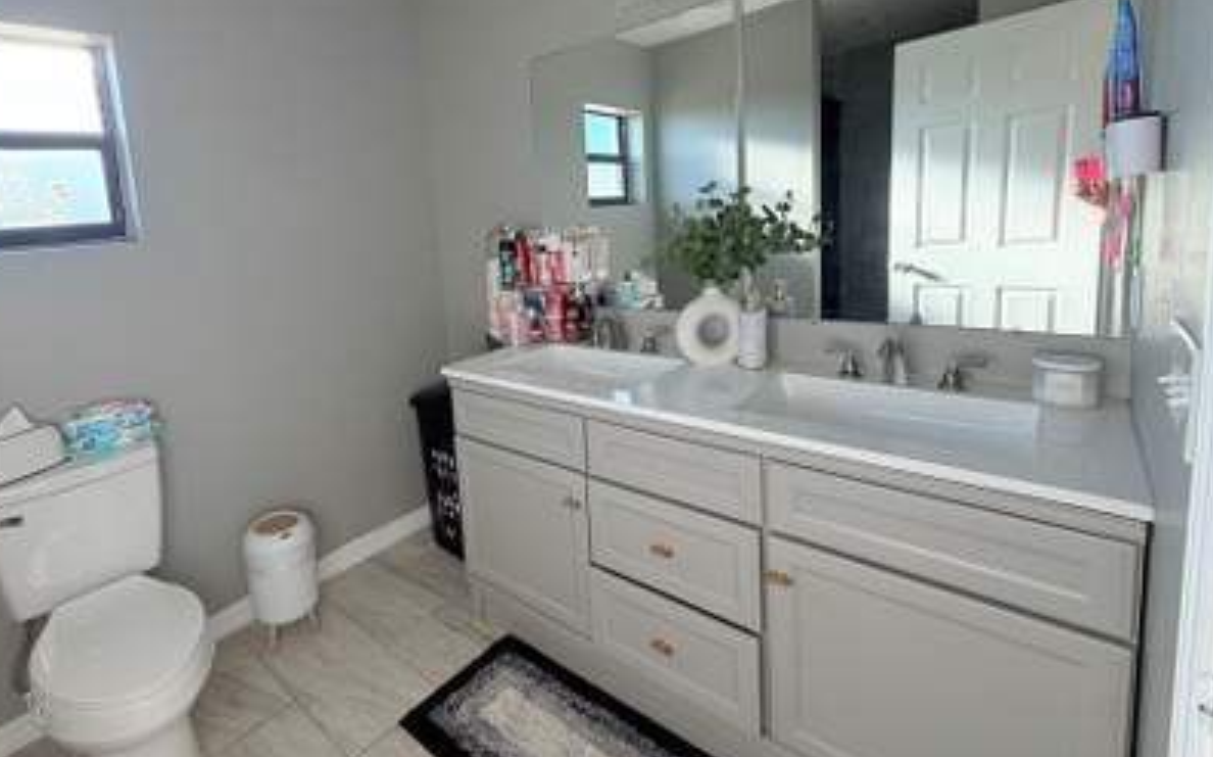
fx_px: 595
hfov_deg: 90.1
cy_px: 288
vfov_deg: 64.1
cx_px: 493
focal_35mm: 18
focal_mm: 2.22
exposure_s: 1/121
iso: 64
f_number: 2.2
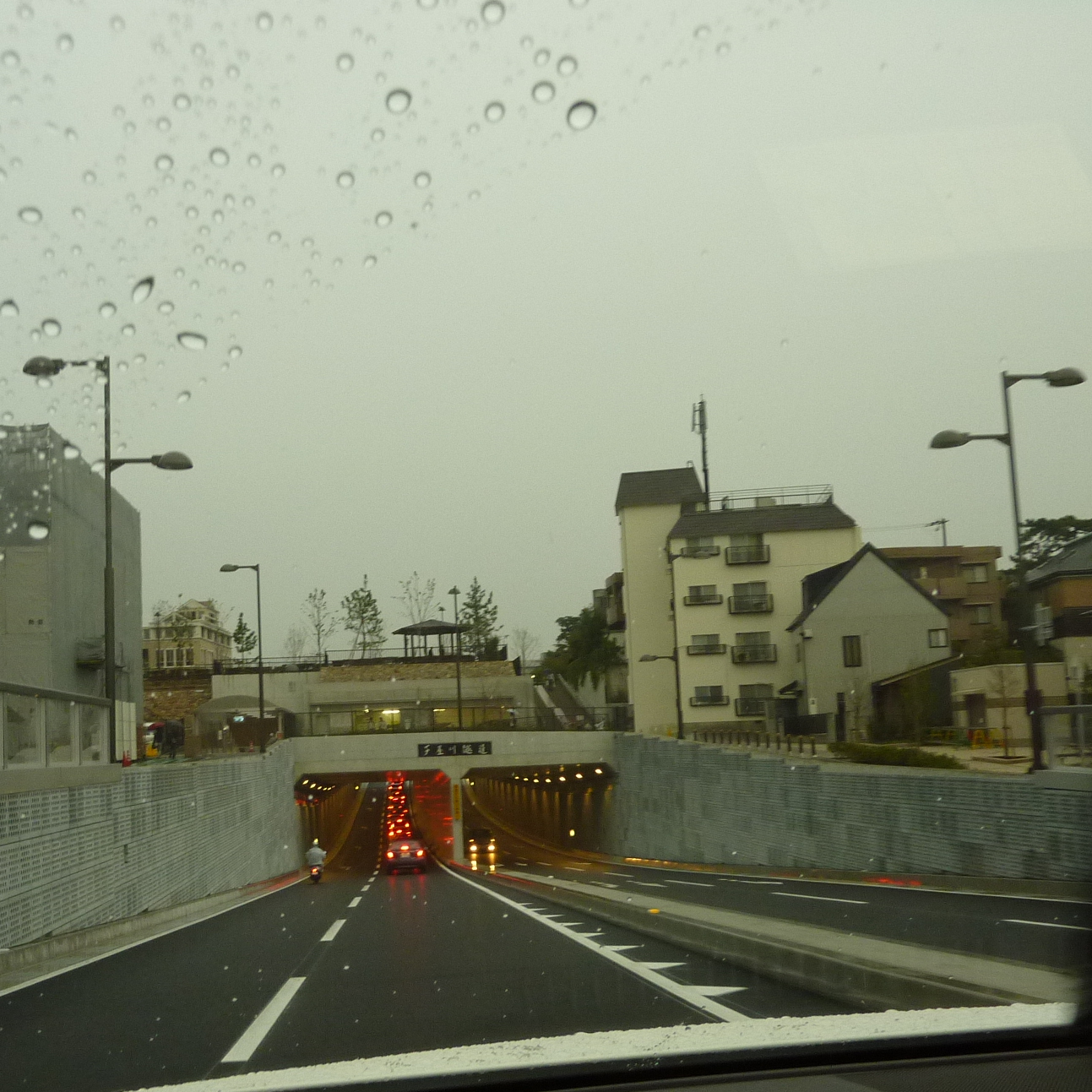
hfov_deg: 46.9
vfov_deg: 47.1
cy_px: 627
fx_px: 1249
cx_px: 426
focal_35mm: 35
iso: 200
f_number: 3.3
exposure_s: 1/30
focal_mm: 4.1
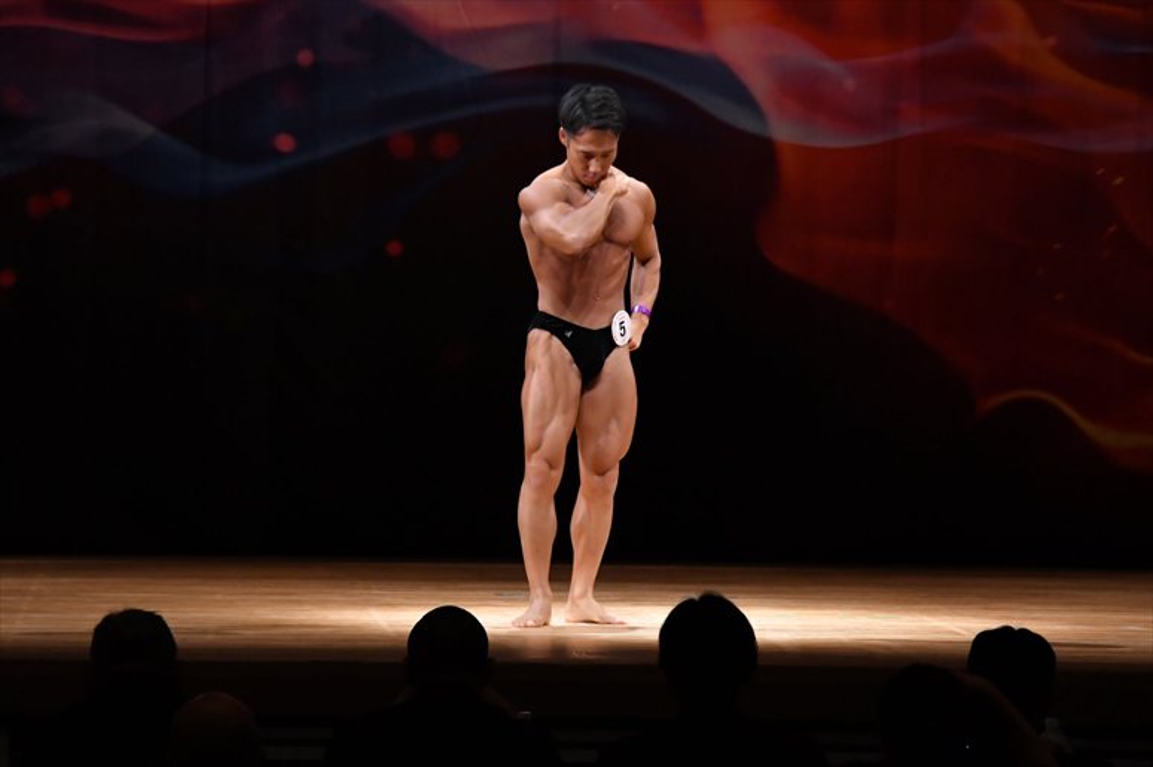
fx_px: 6947
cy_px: 384
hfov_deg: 9.5
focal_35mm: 217
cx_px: 576
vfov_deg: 6.3
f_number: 5.6
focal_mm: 145
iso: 4000
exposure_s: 1/400
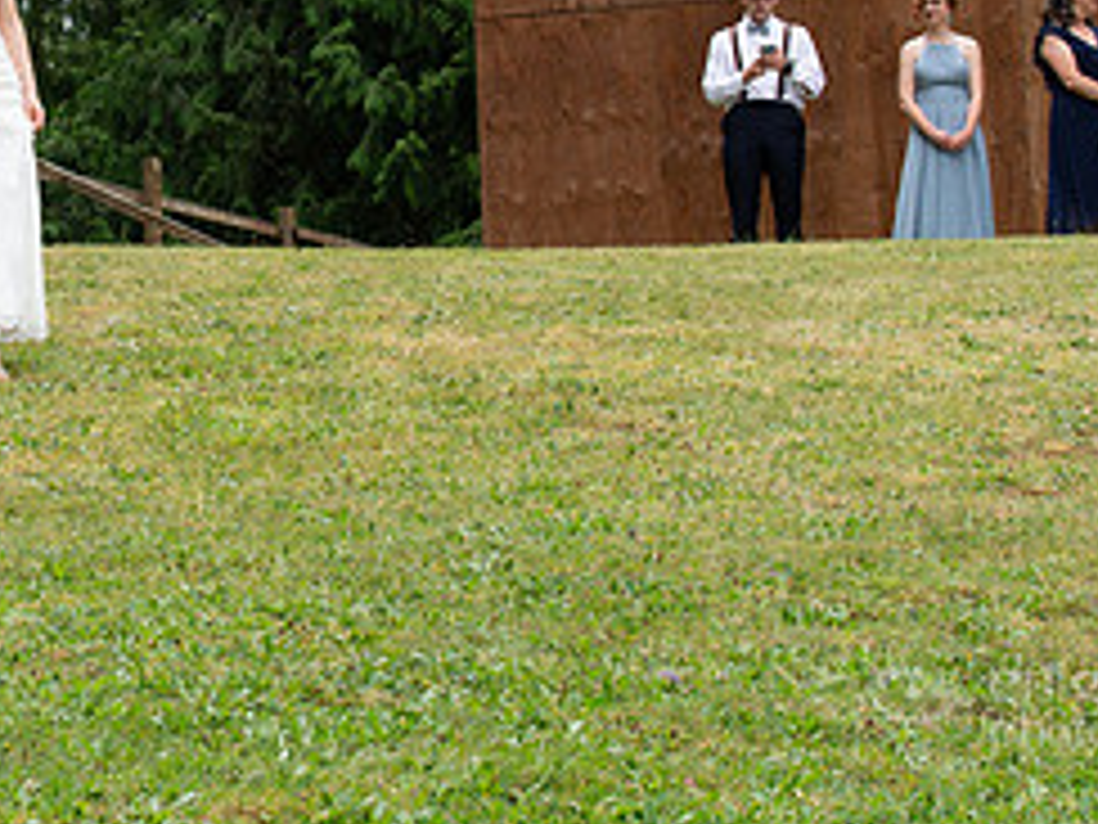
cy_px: -2
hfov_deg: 12.2
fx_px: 5075
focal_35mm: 160
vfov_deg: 9.2
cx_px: 9
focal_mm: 70
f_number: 11
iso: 800
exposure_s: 1/250
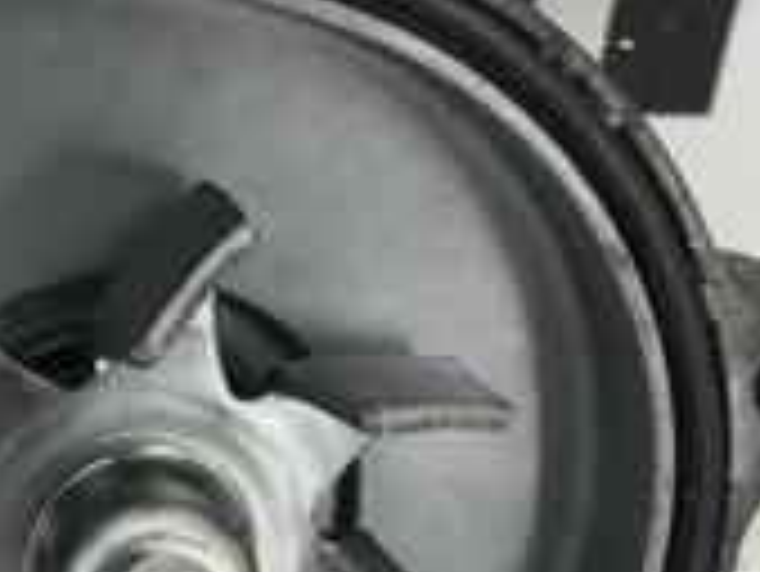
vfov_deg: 13.4
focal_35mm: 110
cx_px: -13
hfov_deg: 17.4
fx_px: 2417
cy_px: 428
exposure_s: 1/33
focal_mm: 4.15
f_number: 2.2
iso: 25
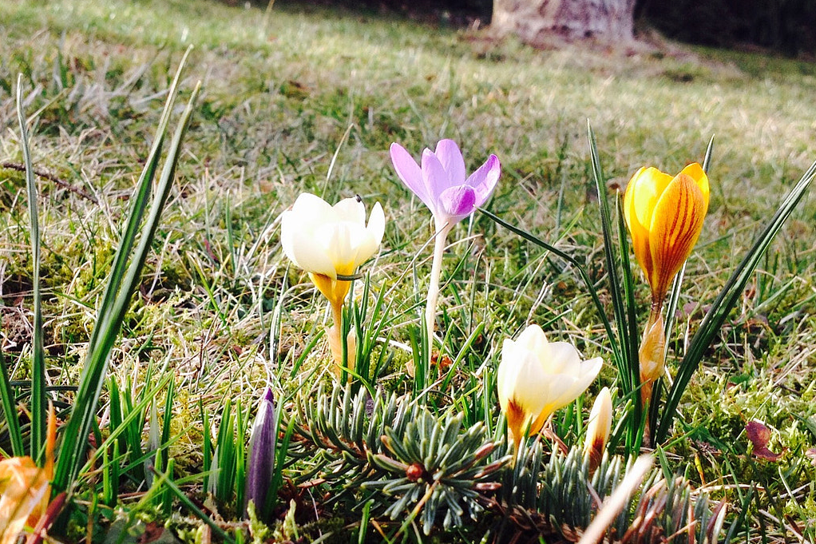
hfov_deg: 35.0
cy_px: 326
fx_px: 1292
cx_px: 361
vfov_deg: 23.7
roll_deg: -5.4
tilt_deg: -20.0
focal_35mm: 57
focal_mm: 4.28
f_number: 2.4
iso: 50
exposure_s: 1/219
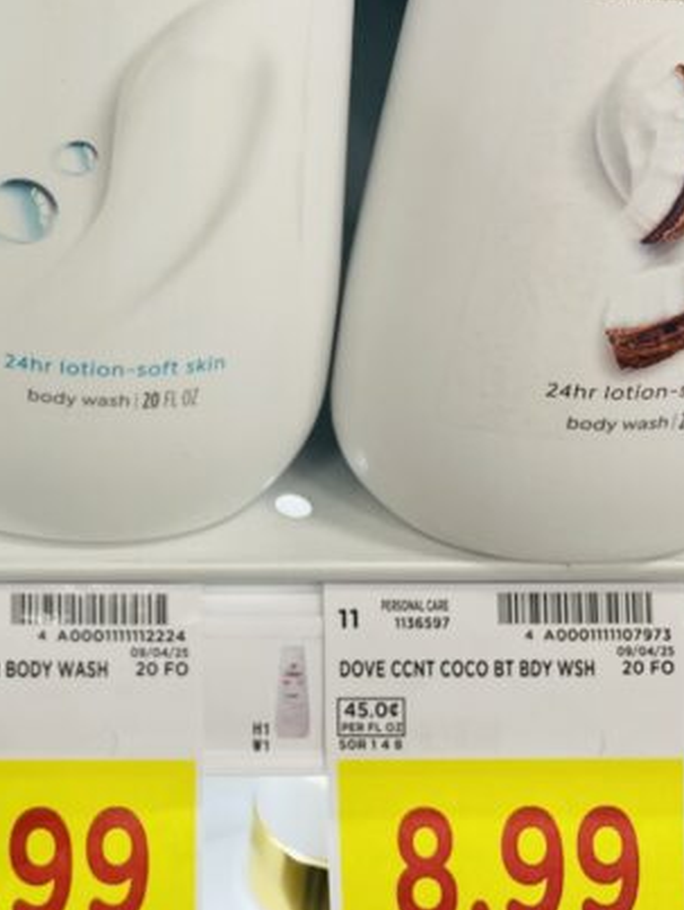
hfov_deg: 20.9
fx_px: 1736
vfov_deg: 28.7
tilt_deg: -26.6
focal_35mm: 66
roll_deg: -0.1
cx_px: -120
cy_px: 169
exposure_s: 1/120
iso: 64
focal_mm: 4.2
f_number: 1.6
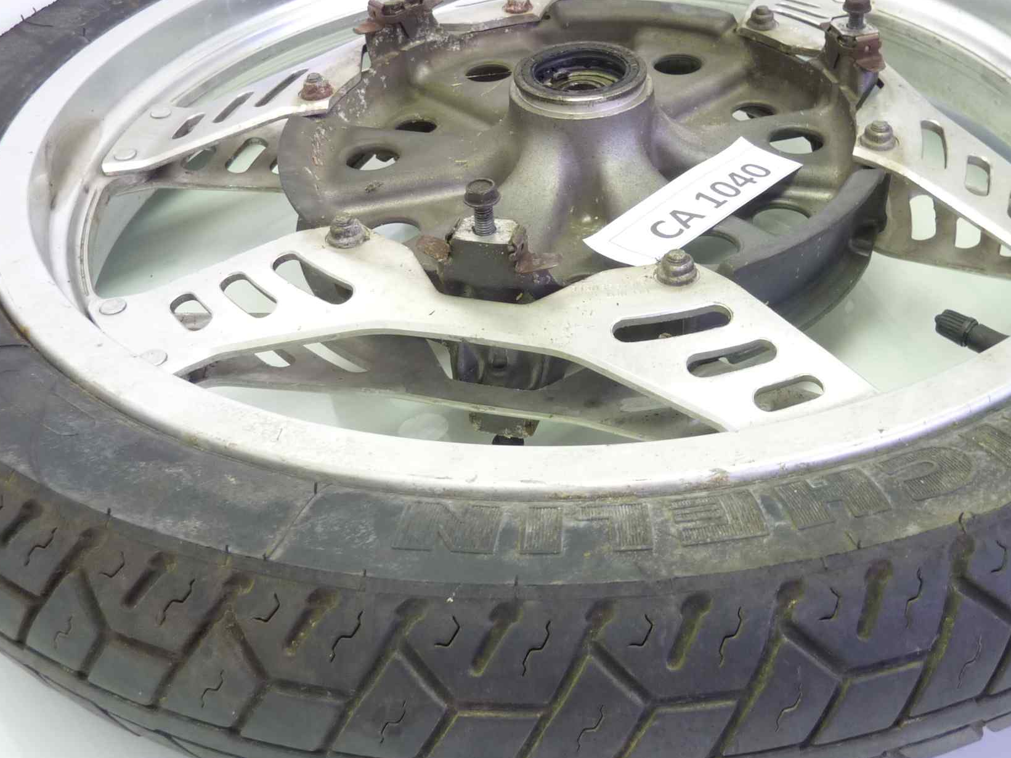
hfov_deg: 47.6
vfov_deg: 36.8
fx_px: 1139
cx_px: 602
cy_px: 323
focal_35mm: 39
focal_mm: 4.1
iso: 125
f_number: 3.3
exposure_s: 1/15
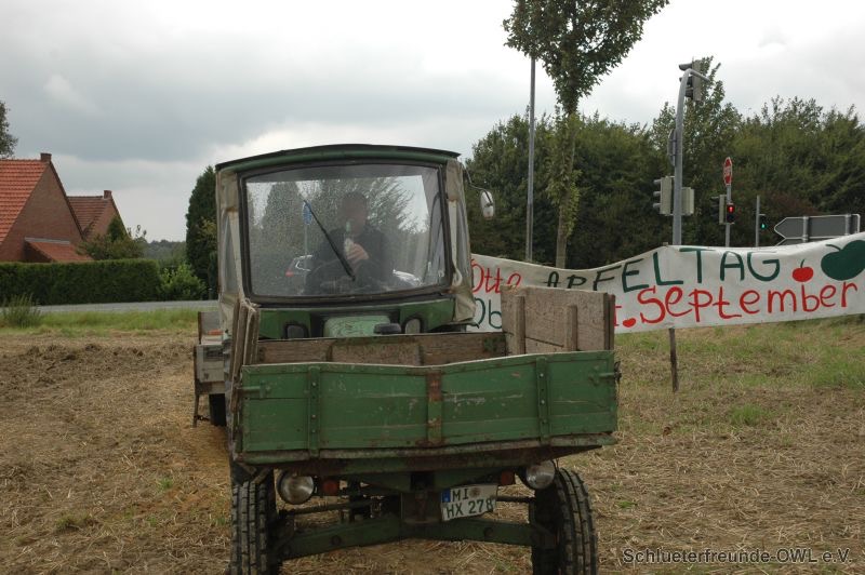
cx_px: 432
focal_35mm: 51
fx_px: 1224
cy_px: 288
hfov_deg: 38.9
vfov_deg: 26.4
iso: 400
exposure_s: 1/250
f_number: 8
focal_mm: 34
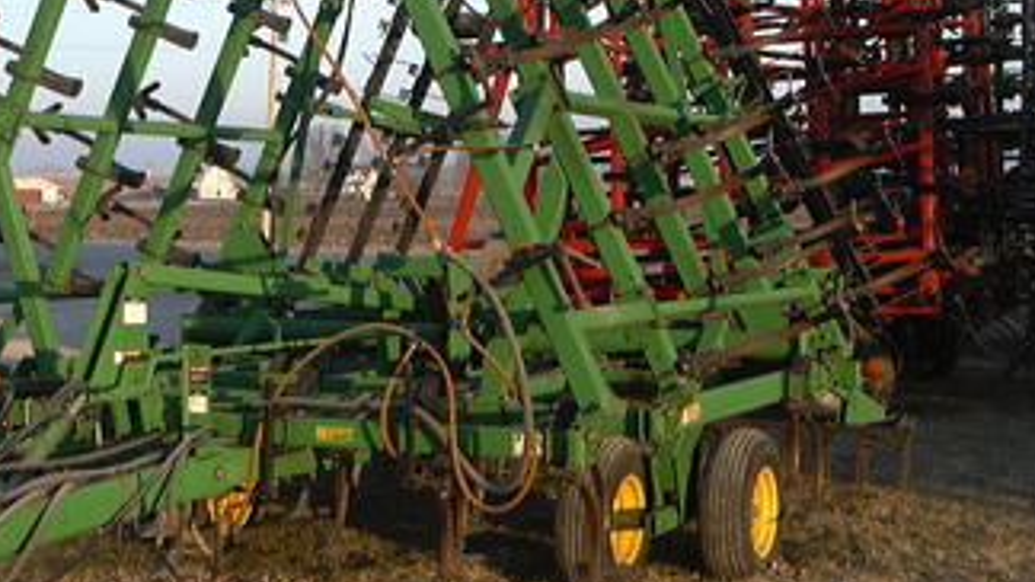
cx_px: 422
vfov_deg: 18.8
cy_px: 205
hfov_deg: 32.8
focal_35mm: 64
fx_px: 1756
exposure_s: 1/410
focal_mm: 5.4
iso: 100
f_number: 2.8
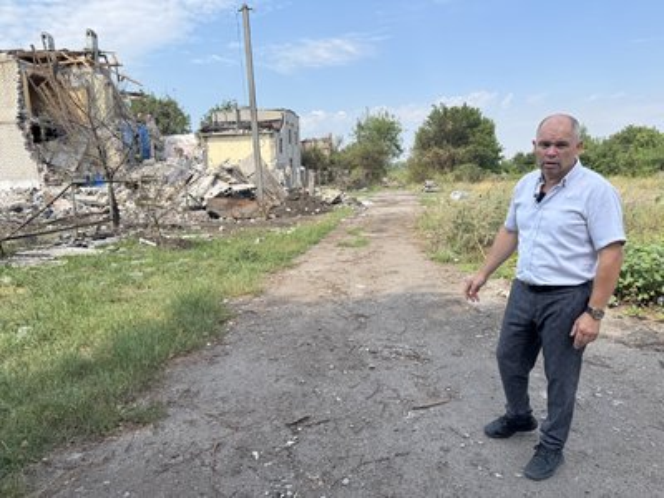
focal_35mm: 24
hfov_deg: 71.6
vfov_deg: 56.8
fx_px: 460
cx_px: 332
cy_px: 249
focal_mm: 6.76
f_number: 1.78
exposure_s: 1/2959
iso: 80
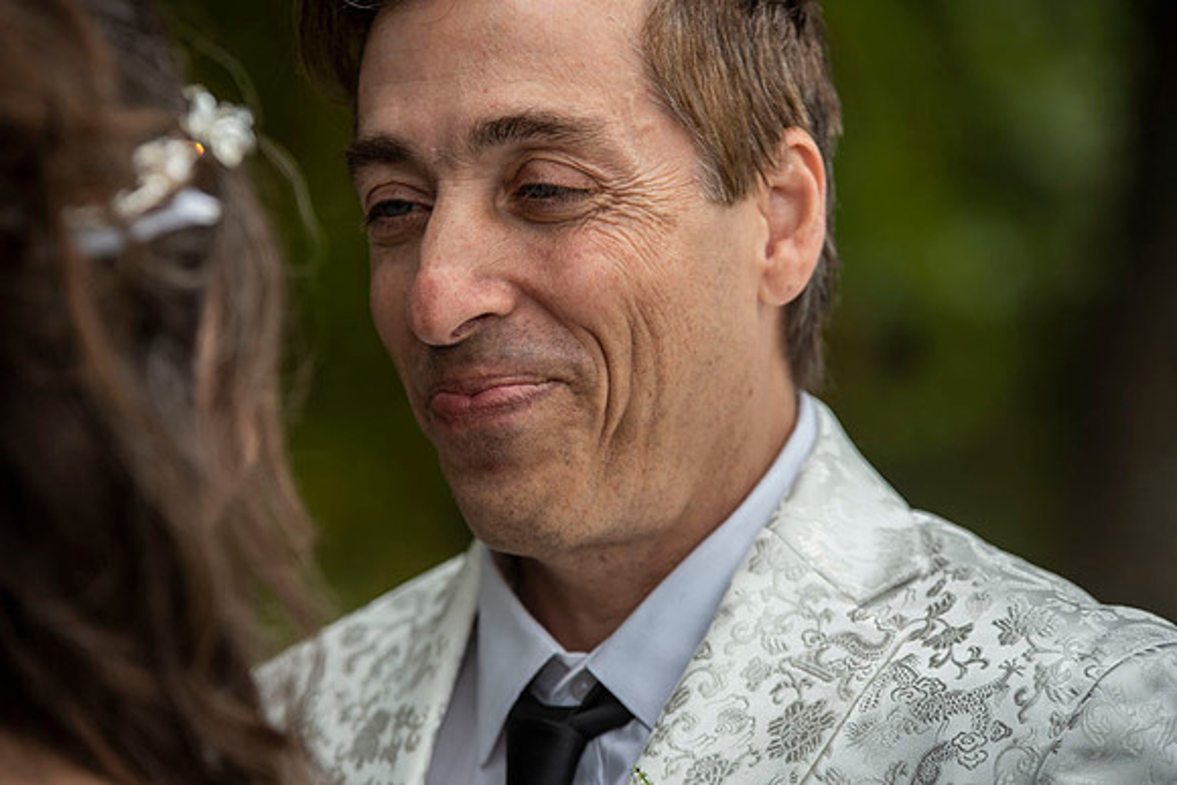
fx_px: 6540
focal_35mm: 200
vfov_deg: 6.9
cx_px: 588
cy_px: 392
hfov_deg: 10.3
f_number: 5
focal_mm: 200
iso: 160
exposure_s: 1/200
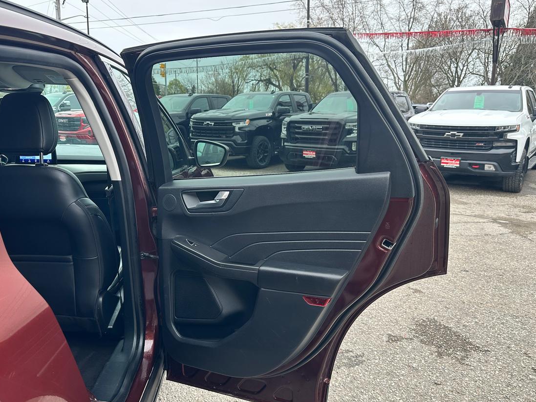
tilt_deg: -12.9
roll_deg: -0.5
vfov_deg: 49.8
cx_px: 242
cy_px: 200
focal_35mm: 28
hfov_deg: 63.3
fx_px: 434
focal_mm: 6.86
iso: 80
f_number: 1.78
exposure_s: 1/287
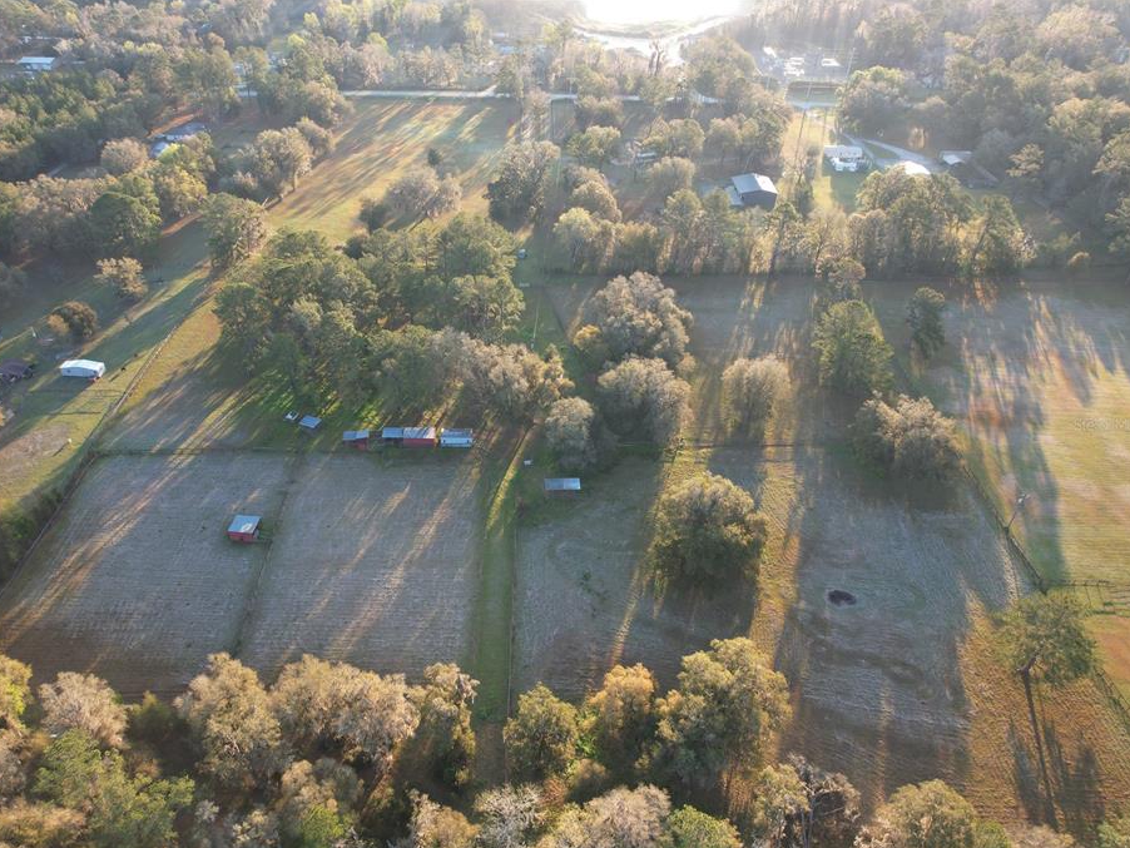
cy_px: 425
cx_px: 504
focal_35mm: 24
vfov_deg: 56.8
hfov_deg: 71.4
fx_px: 784
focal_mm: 8.38
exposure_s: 1/40
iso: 100
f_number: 2.8
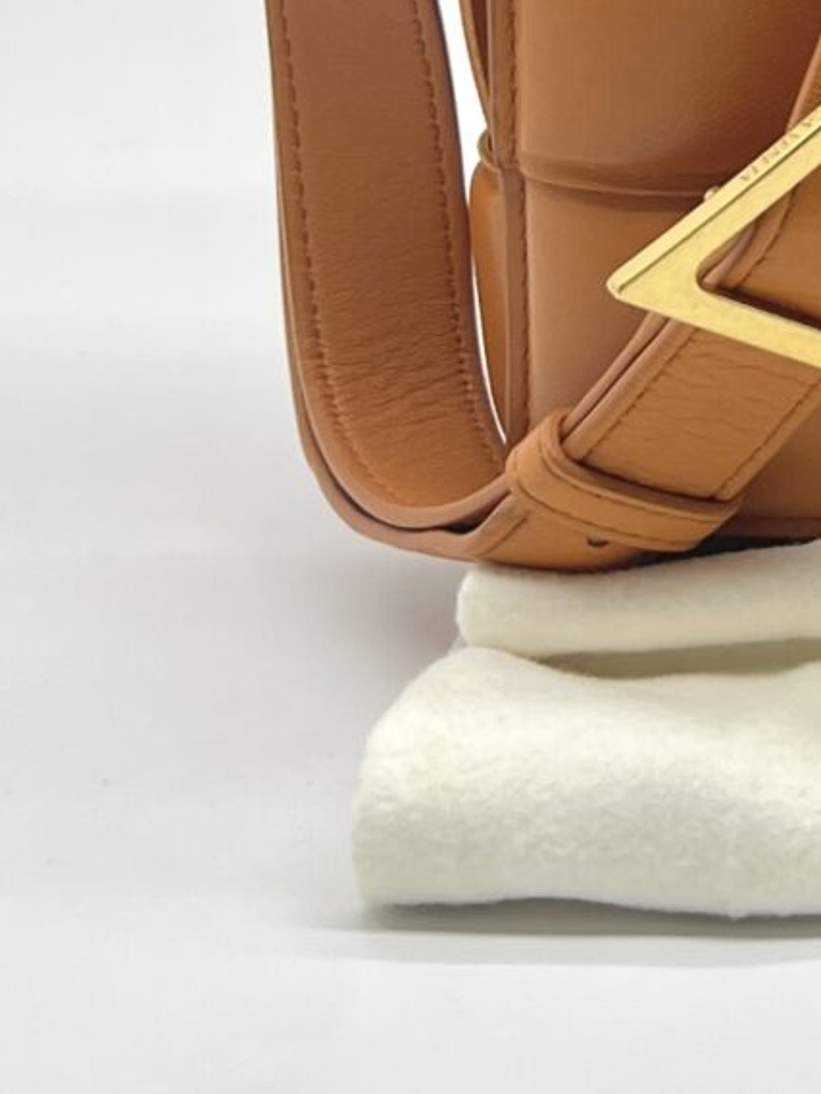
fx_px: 3699
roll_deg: -0.1
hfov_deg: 11.9
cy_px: -252
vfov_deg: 16.1
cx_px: 1367
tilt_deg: -9.0
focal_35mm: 117
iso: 32
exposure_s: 1/150
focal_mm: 5.7
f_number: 1.5
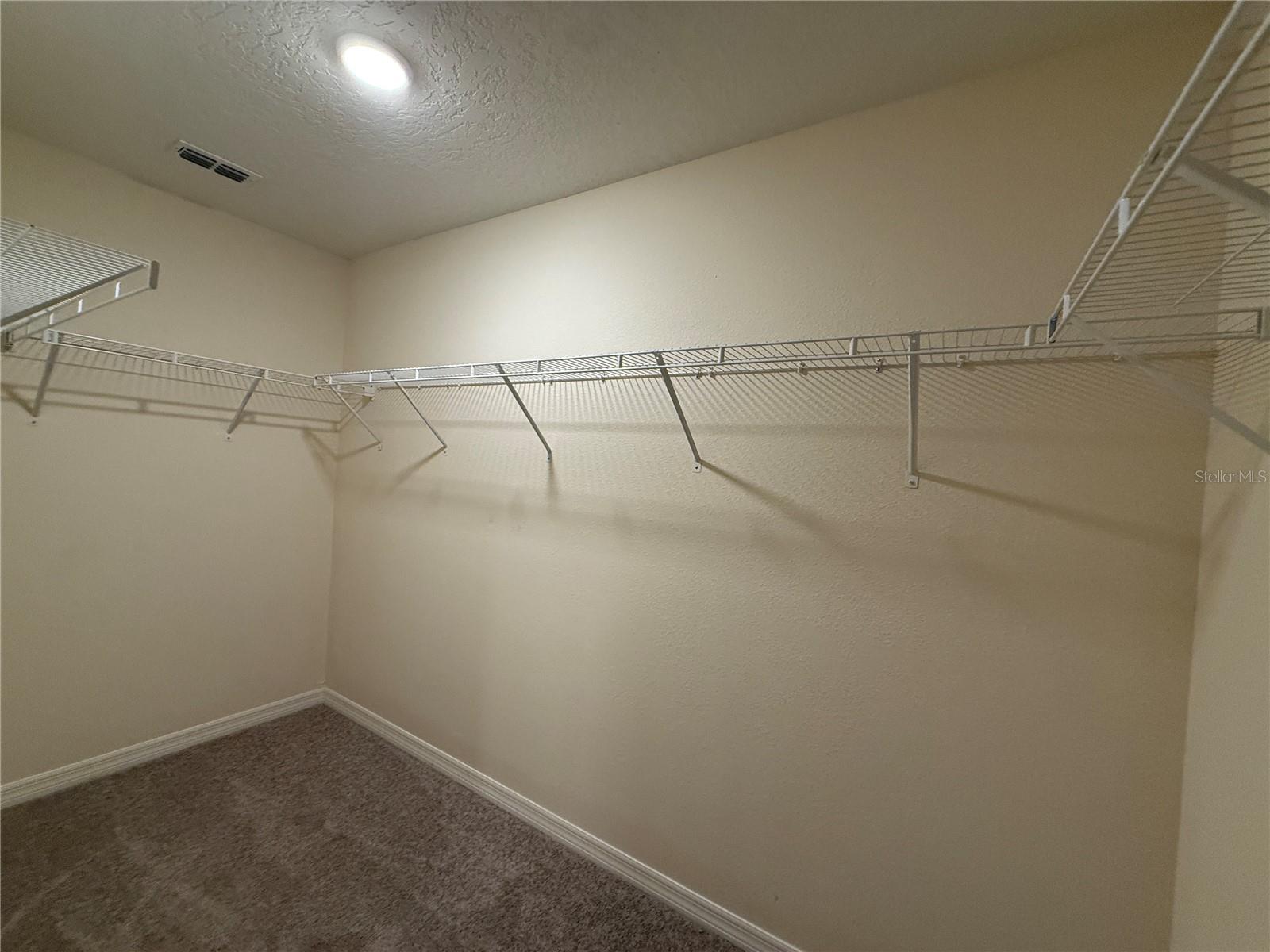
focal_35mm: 14
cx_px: 635
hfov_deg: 102.1
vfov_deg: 85.7
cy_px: 476
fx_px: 514
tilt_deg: +0.1
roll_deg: -2.4
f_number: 2.2
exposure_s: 1/120
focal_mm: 2.22
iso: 250
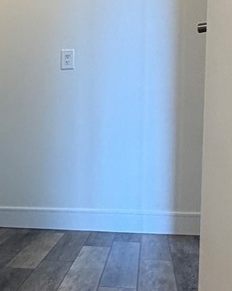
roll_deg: +0.9
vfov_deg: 25.3
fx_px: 645
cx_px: -134
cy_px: 194
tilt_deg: -3.6
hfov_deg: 17.8
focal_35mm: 75
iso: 200
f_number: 2.2
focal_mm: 2.22
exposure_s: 1/60
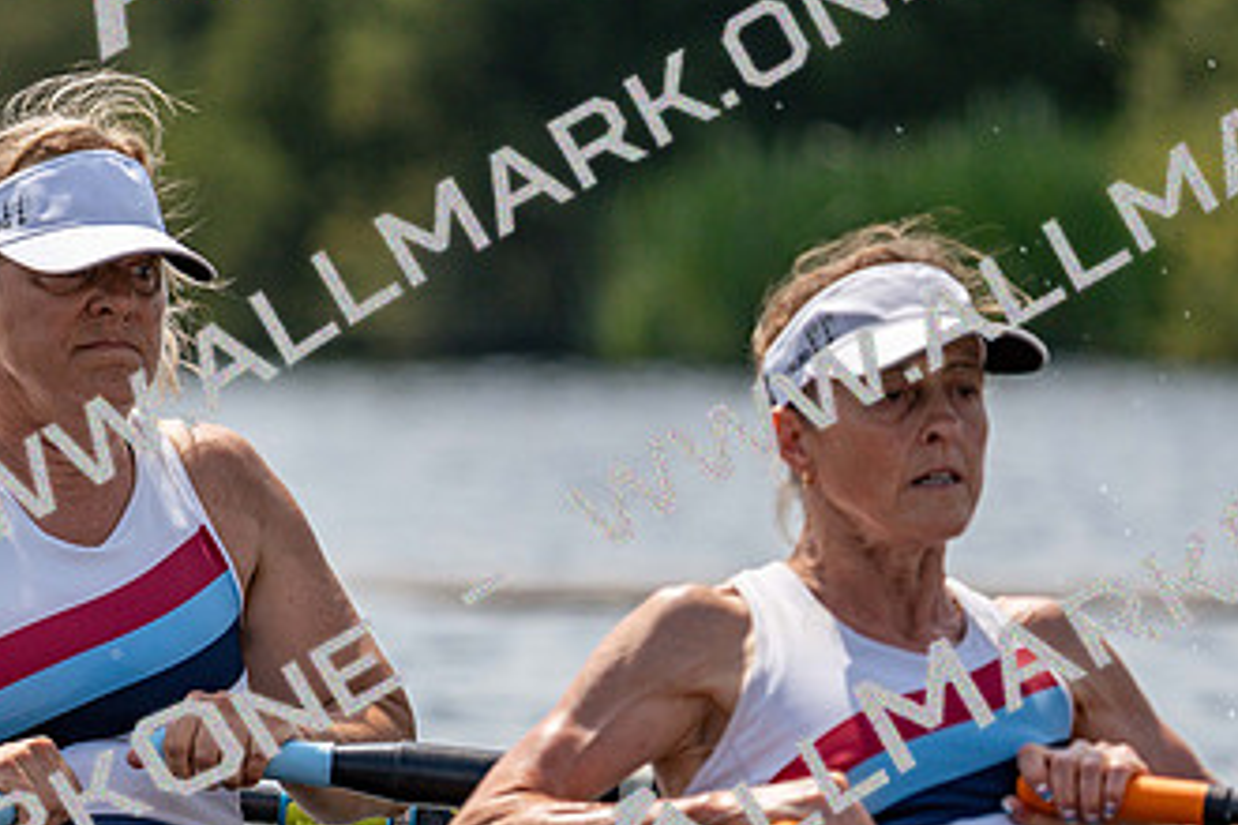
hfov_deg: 3.8
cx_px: 293
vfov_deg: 2.5
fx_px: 18672
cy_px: 609
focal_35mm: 543
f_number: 6.3
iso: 200
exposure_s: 1/1600
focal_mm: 309
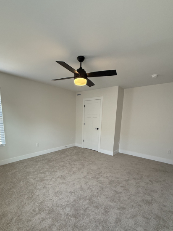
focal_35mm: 17
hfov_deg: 74.7
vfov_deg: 89.8
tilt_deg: -9.2
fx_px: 113
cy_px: 139
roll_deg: -0.7
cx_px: 81
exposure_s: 1/99
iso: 250
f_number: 2.2
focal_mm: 2.22
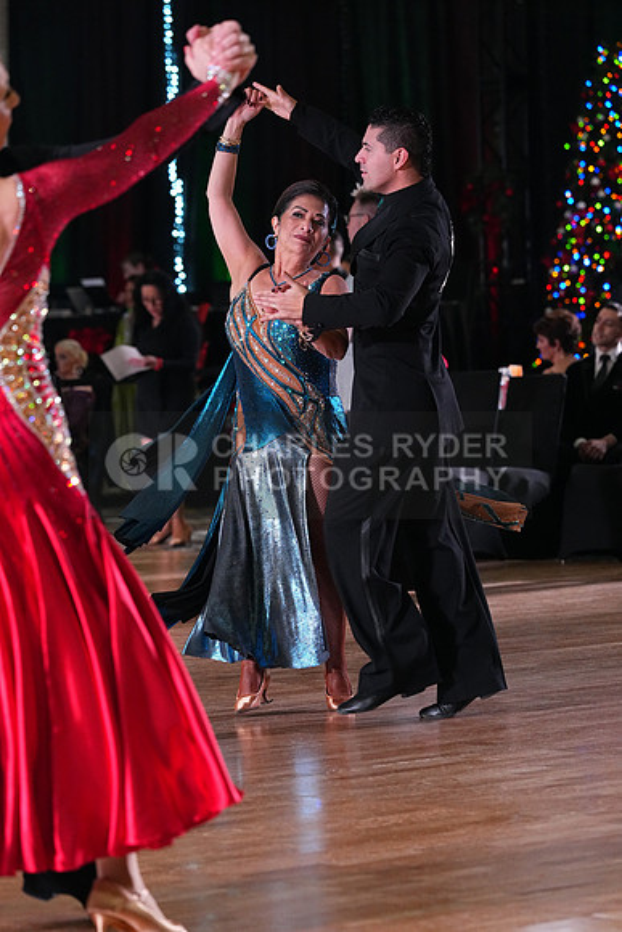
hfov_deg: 8.9
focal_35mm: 154
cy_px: 466
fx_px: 3988
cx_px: 311
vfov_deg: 13.3
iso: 6400
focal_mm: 154
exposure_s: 1/400
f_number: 5
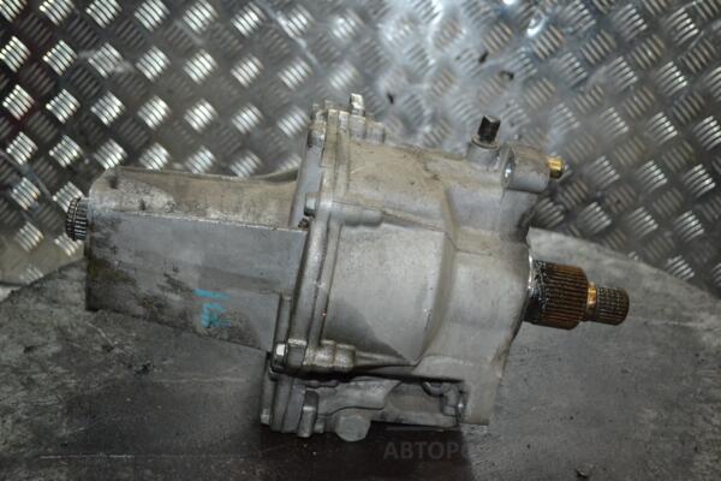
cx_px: 360
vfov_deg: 31.9
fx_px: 841
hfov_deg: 46.4
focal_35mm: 42
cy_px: 240
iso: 1100
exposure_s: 1/60
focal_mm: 28
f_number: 4.5
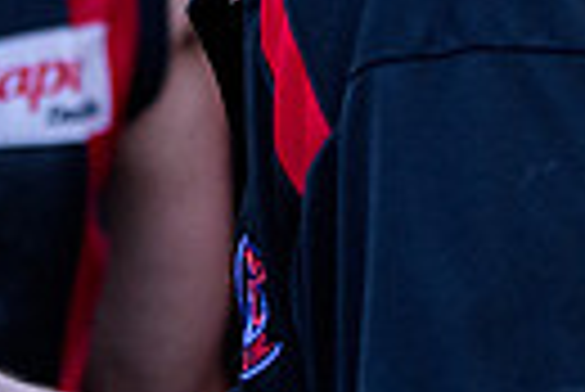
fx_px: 11632
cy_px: -208
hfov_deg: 2.9
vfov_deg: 1.9
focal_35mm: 715
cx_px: 513
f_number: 2.8
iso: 1400
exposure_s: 1/2500
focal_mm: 102
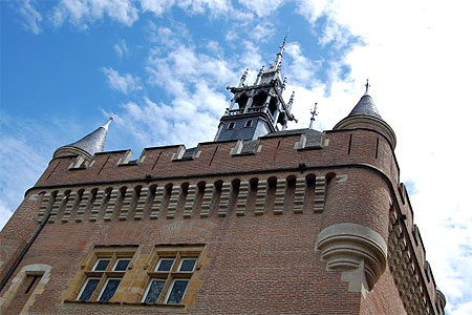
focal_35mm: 39
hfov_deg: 49.6
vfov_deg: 34.2
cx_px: 236
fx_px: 511
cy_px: 158
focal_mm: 26
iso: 200
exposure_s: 1/320
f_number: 9
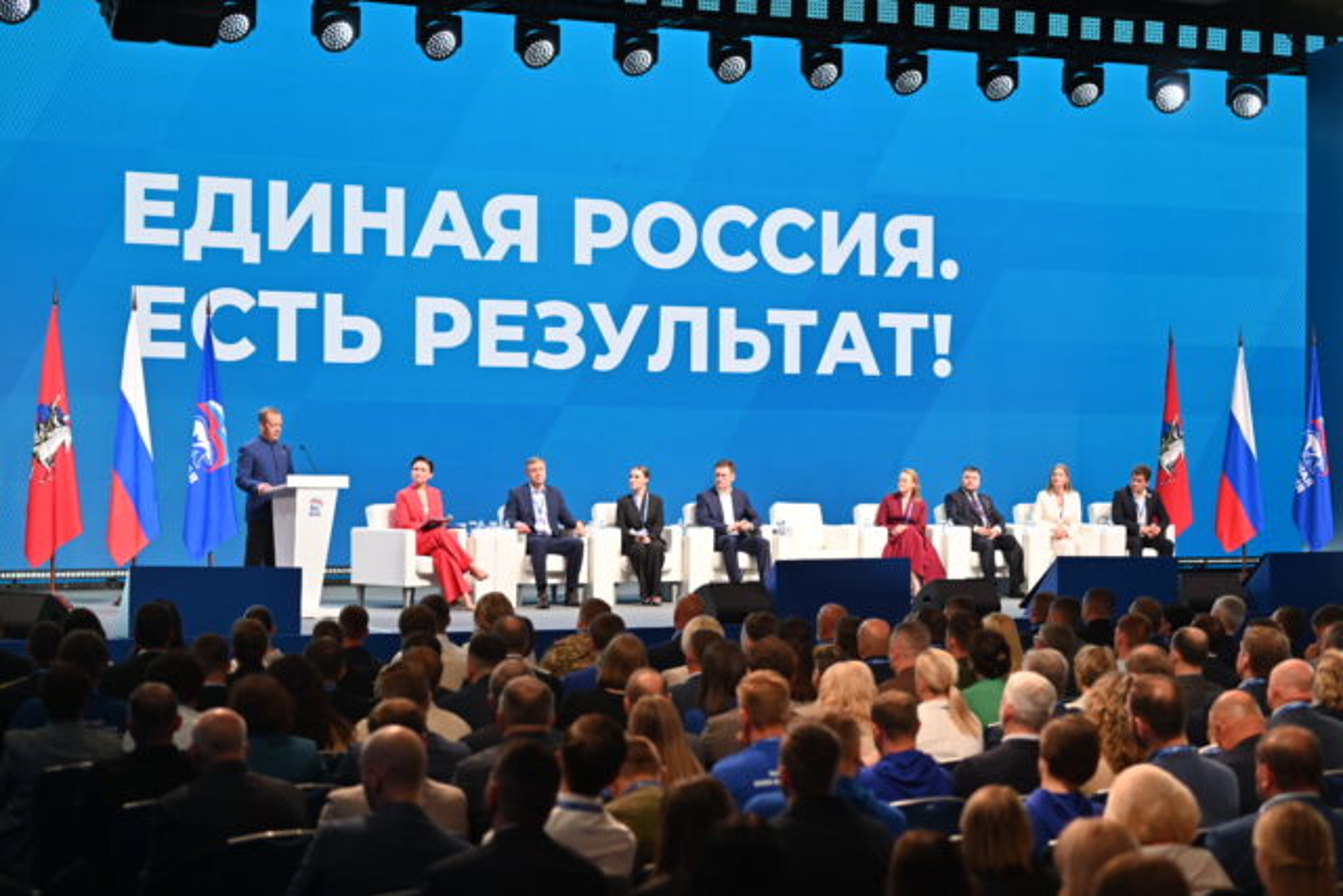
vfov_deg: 19.5
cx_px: 672
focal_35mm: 70
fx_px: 2612
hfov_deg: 28.8
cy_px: 448
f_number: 3.2
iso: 280
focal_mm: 70
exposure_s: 1/200
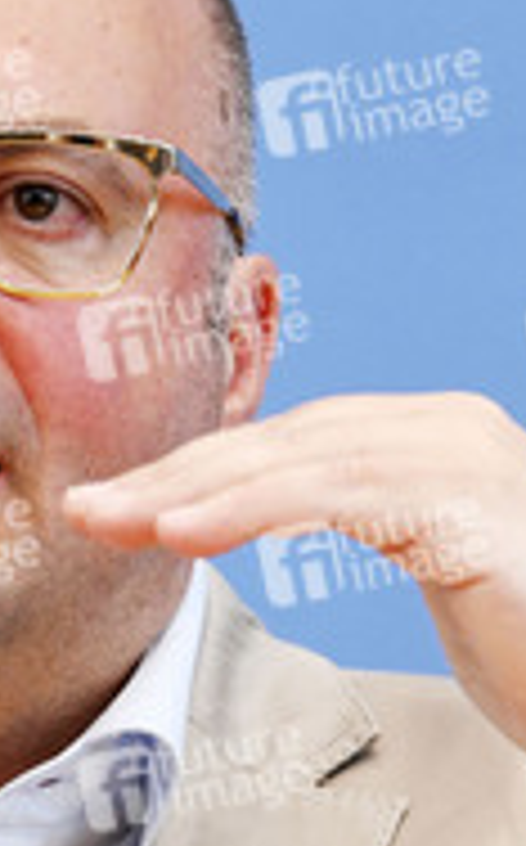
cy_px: 441
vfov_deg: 6.4
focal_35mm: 330
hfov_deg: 4.0
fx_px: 7592
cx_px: -196
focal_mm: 135
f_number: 7.1
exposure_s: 1/500
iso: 3200
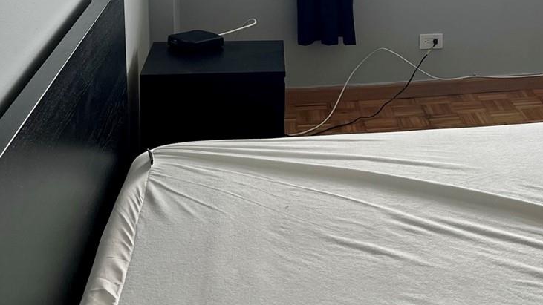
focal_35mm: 62
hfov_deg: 31.7
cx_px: 522
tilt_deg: -9.6
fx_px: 893
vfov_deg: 18.5
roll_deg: -1.9
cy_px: -55
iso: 50
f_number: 1.6
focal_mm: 5.1
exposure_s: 1/136
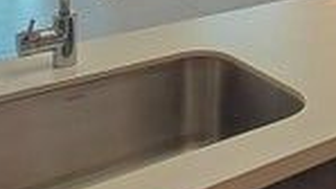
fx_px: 669
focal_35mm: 75
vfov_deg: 13.9
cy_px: -173
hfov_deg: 27.2
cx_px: 307
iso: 50
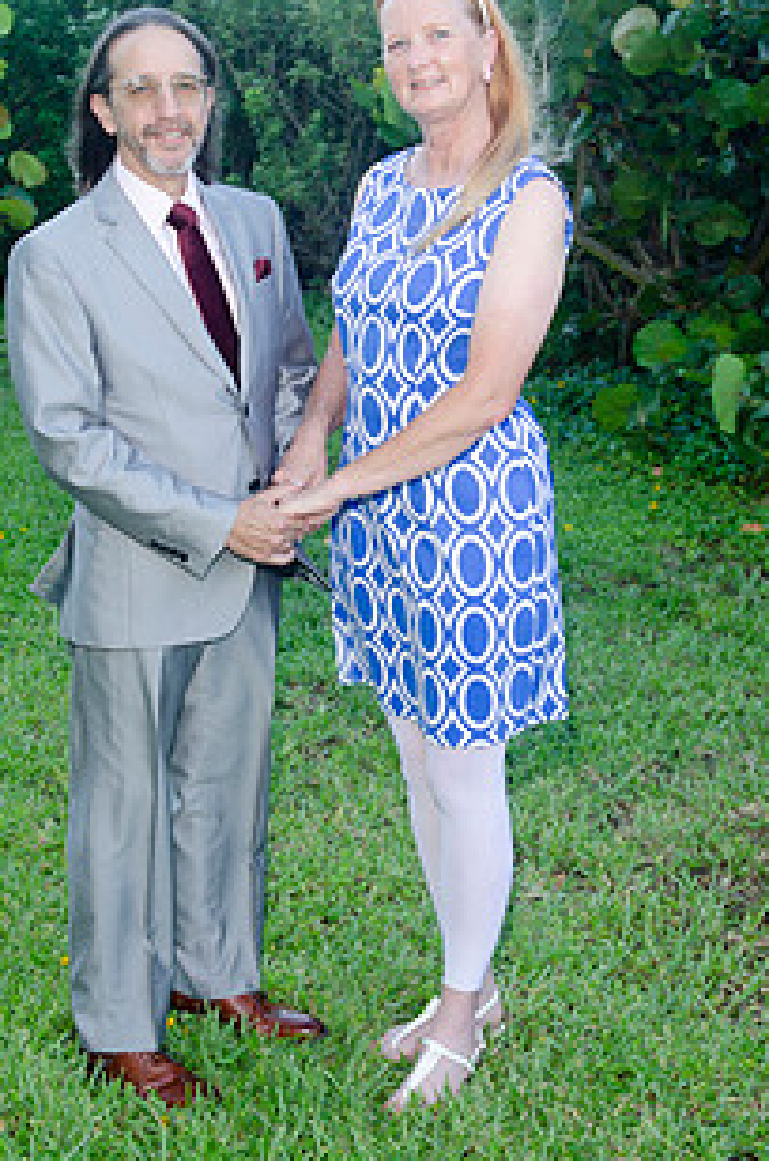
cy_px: 430
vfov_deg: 29.6
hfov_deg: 19.9
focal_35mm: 68
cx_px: 320
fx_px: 2189
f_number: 5
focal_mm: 31
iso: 100
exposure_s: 1/60
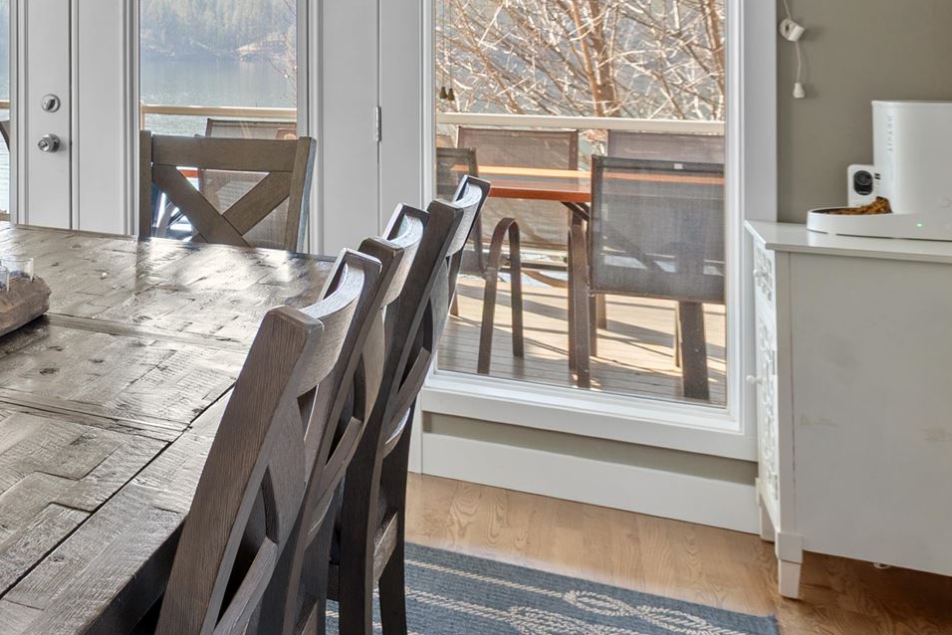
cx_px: -334
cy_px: 68
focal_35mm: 45
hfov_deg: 31.5
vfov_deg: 28.8
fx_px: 1190
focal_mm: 14
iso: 100
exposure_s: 1/2
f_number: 8
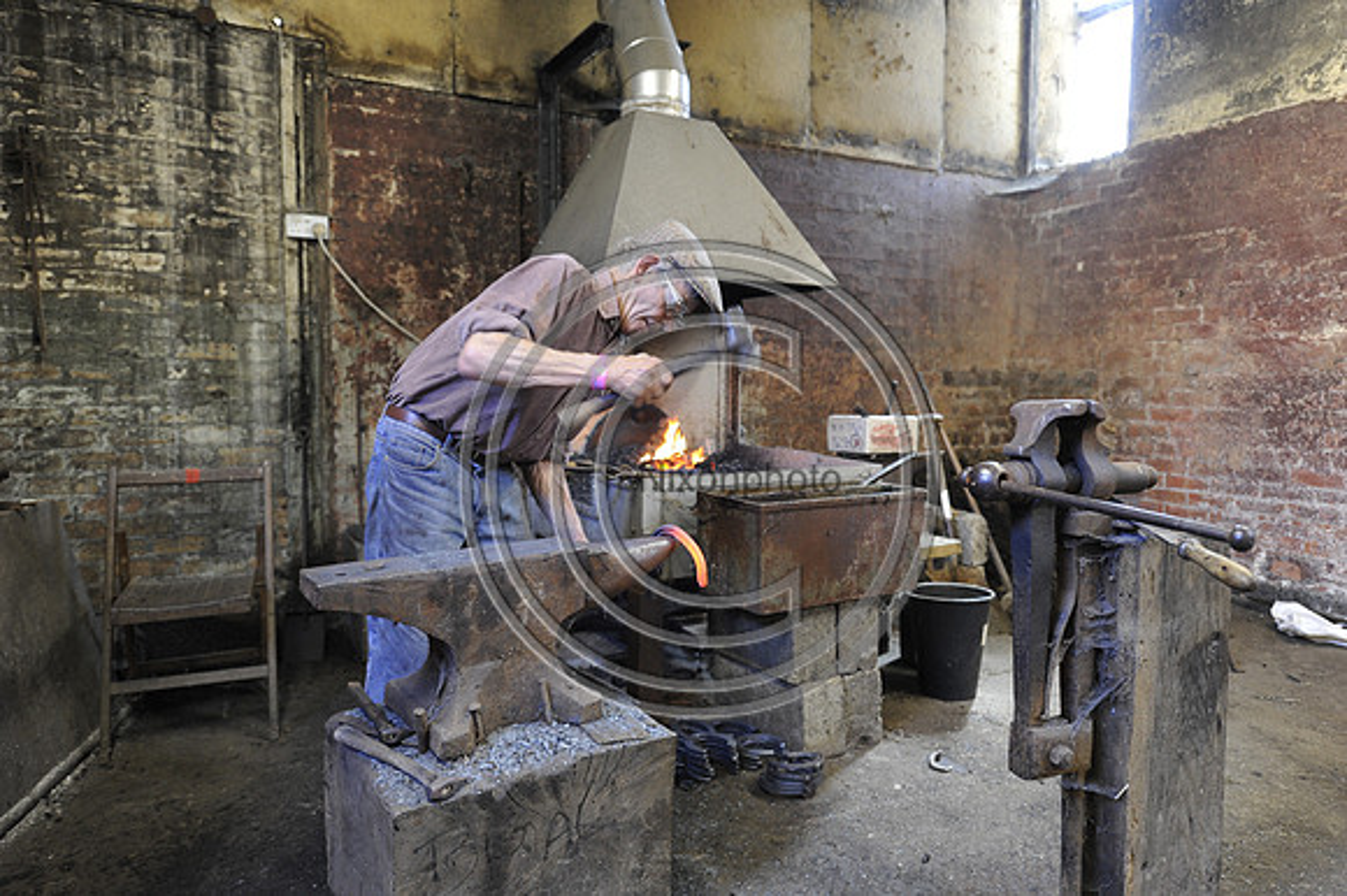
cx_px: 674
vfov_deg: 53.1
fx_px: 897
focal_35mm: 24
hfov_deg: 73.8
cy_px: 448
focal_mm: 24
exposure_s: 1/50
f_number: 3.2
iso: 1250
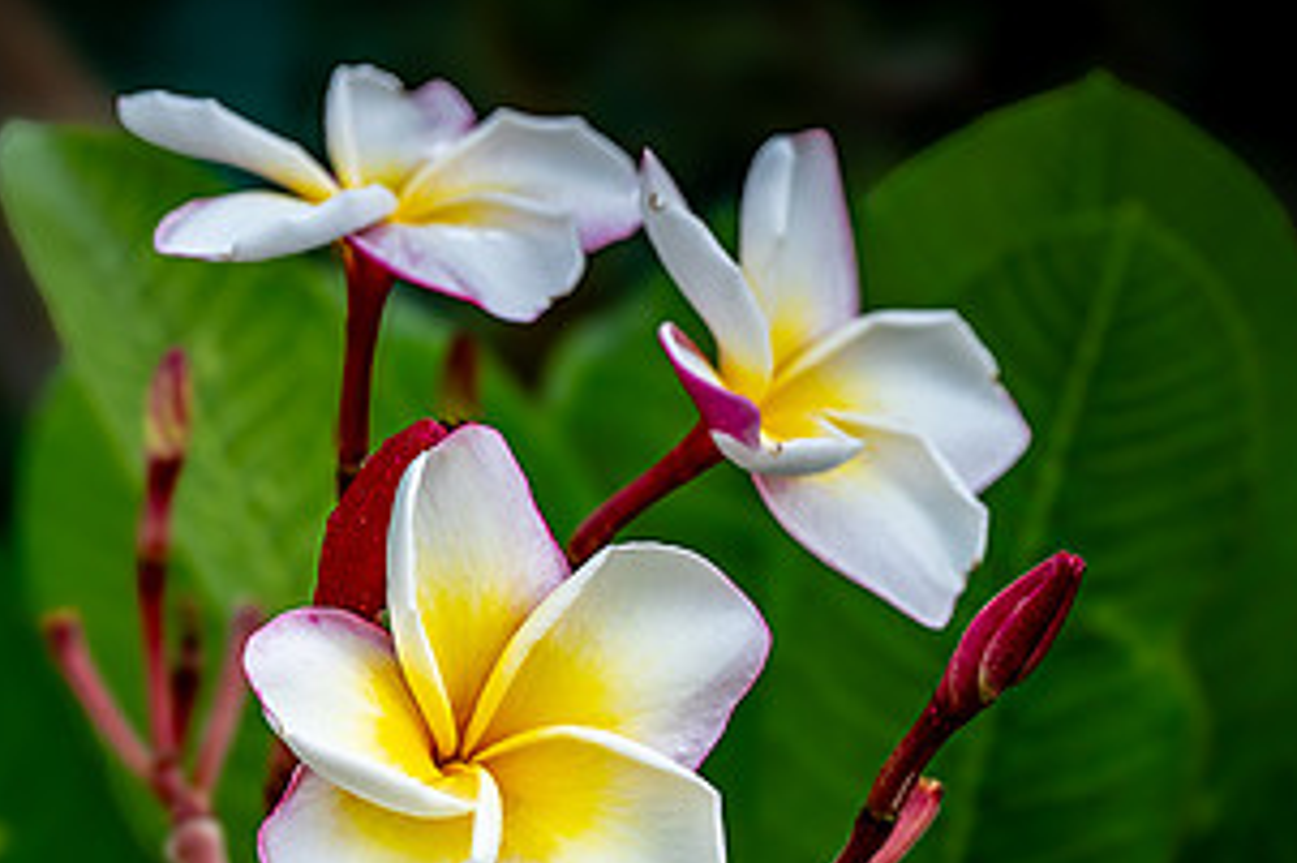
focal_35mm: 123
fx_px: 4429
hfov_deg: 16.6
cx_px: 305
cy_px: 784
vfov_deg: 11.1
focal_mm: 64
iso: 800
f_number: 8
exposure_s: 1/100
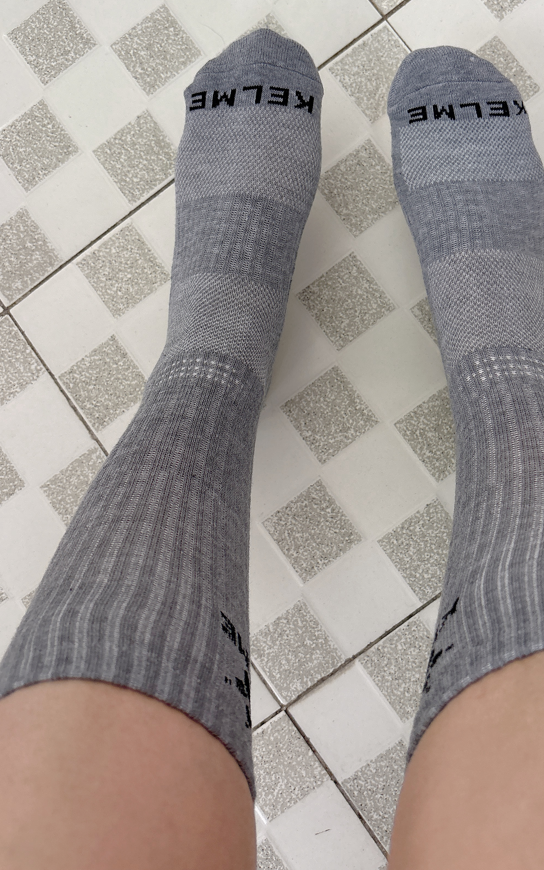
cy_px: 364
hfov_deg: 36.1
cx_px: 343
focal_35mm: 35
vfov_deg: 55.1
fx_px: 830
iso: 125
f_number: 1.6
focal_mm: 5.96
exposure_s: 1/66
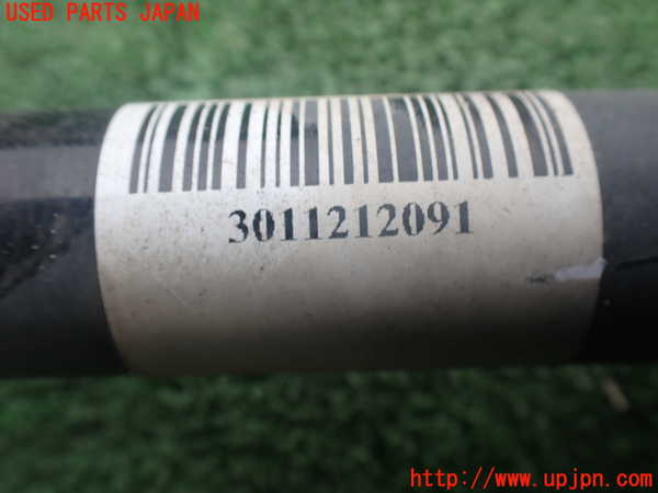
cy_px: 246
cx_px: 329
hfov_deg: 60.0
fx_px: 570
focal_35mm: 30
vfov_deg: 46.8
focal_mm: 5.4
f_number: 3.2
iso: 100
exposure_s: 1/200
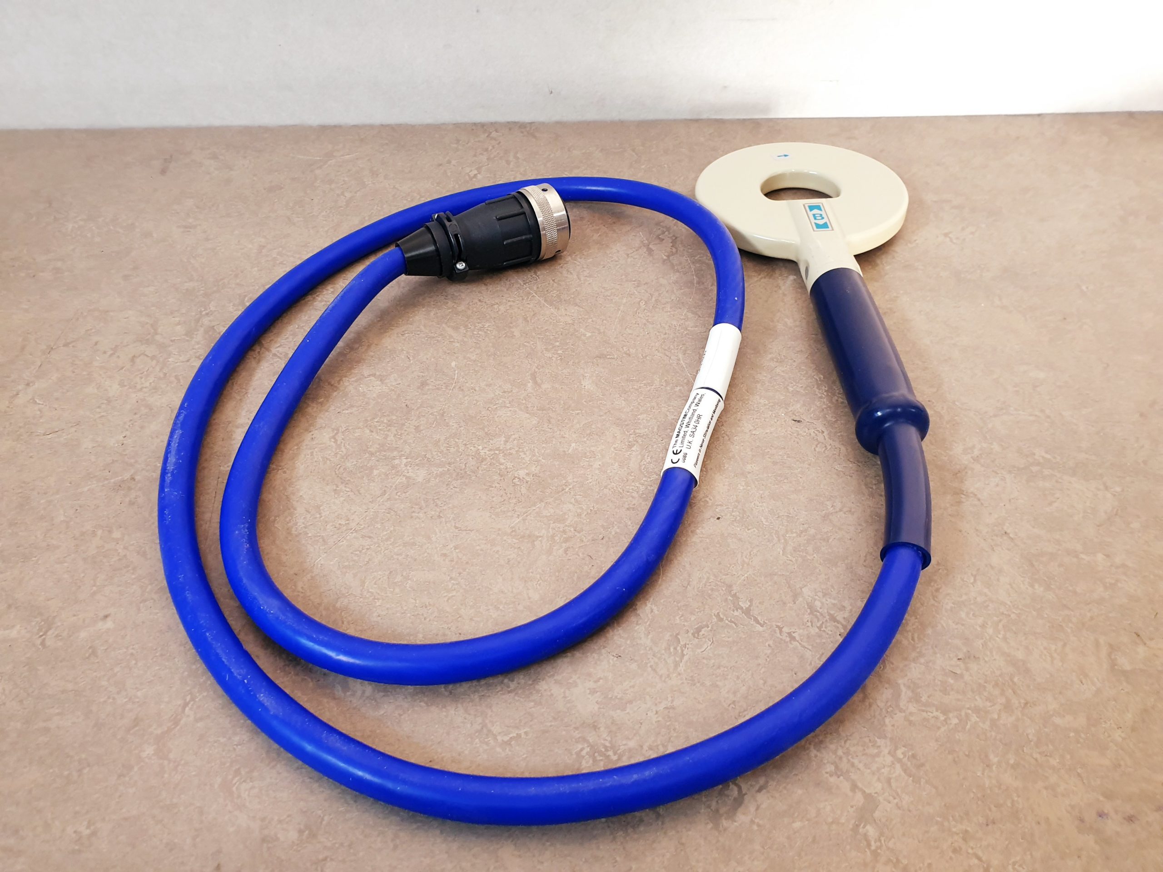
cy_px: 436
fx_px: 874
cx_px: 582
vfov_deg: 53.1
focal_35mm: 26
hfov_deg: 67.3
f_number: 2.4
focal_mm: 4.3
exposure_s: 1/50
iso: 200
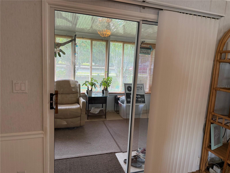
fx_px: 159
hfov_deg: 71.6
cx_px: 115
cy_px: 86
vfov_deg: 56.8
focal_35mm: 24
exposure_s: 1/60
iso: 200
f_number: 1.78
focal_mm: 6.76
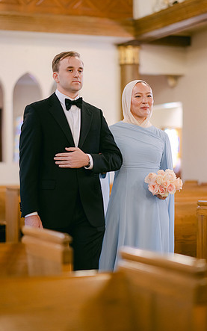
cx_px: 100
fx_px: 794
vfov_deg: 23.5
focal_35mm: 88
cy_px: 167
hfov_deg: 14.9
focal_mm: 85
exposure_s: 1/200
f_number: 1.8
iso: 1100
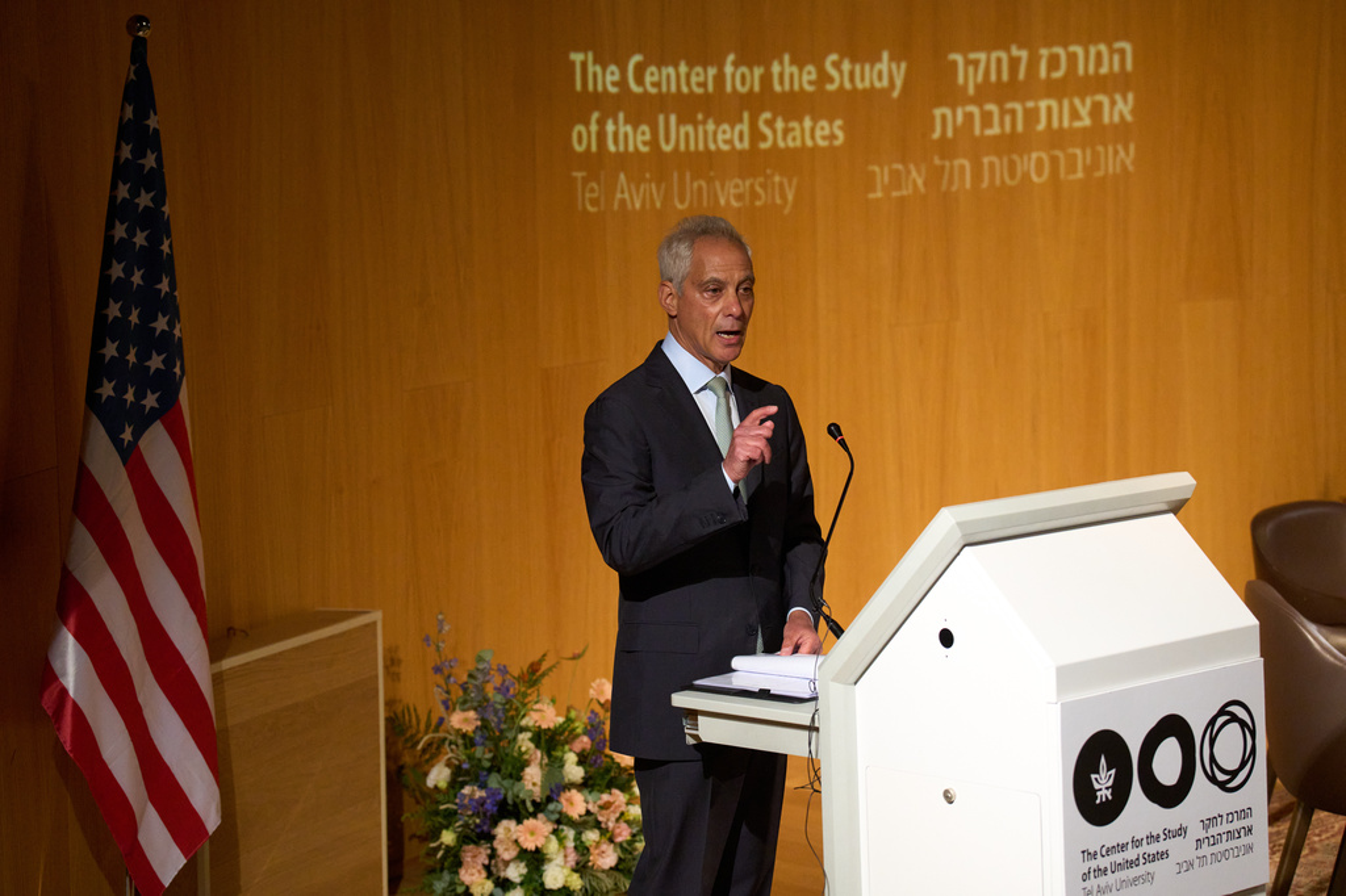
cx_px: 673
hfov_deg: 24.5
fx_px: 3102
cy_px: 448
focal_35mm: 83
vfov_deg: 16.4
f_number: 3.5
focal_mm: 83
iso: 10000
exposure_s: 1/500
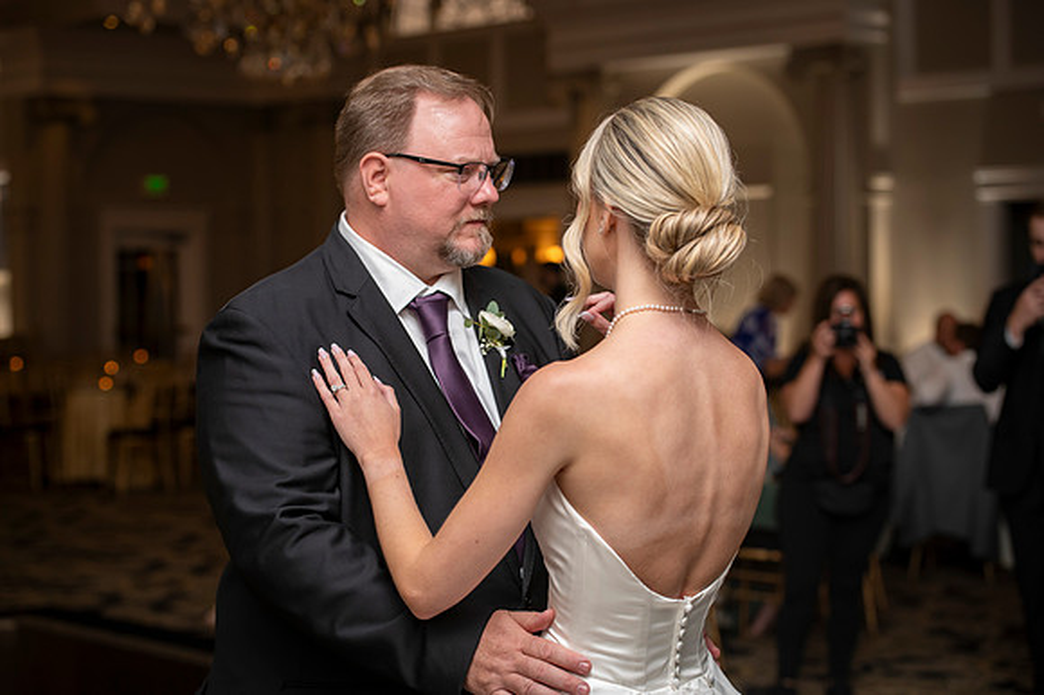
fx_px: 2066
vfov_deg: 19.1
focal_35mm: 71
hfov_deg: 28.4
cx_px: 522
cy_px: 348
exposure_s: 1/100
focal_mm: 70
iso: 640
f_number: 3.5
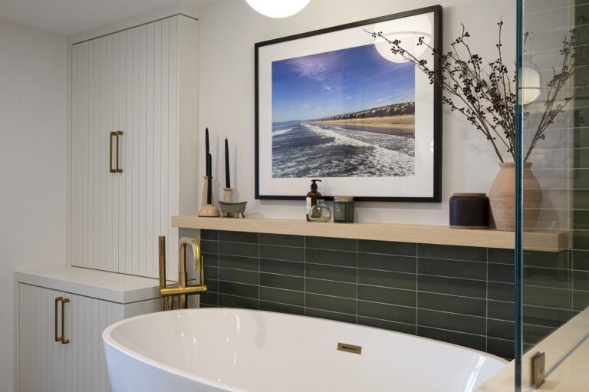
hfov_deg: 57.3
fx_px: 540
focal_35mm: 33
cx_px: 294
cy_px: 196
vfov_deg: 39.9
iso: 250
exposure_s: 1/4
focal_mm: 22
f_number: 10
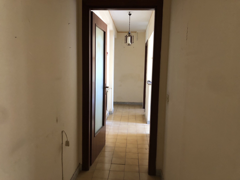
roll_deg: -0.8
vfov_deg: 49.7
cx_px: 120
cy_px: 90
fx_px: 194
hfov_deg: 63.4
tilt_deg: -5.9
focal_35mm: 28
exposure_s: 1/14
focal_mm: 3.99
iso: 100
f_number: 1.8
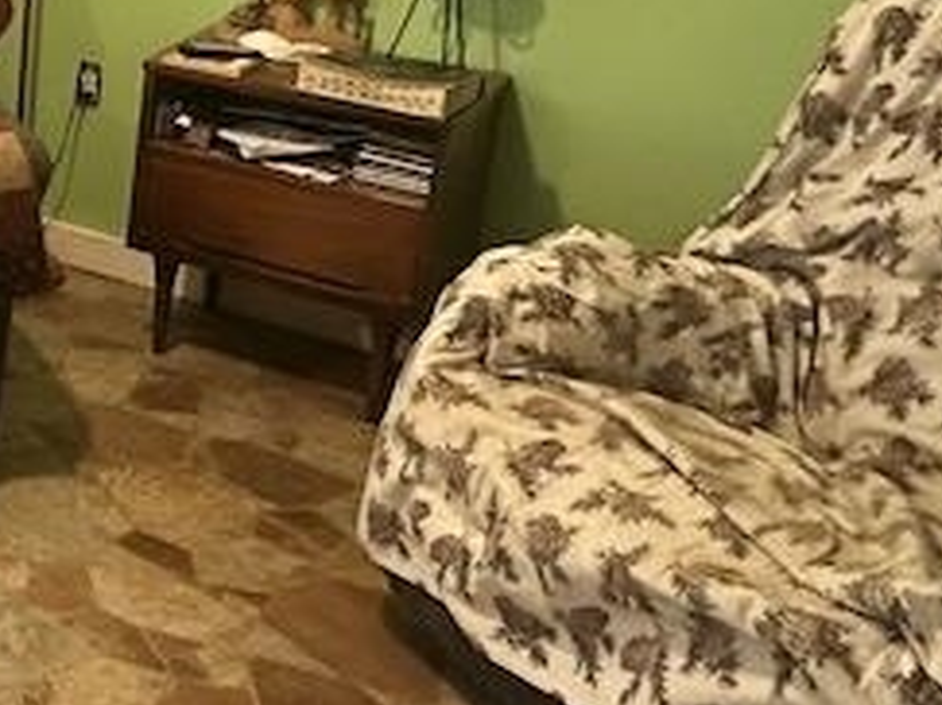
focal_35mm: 59
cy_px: -23
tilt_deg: -12.6
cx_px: -609
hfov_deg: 23.2
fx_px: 1605
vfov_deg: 23.6
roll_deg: -0.2
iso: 200
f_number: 2.2
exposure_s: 1/60
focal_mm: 2.22
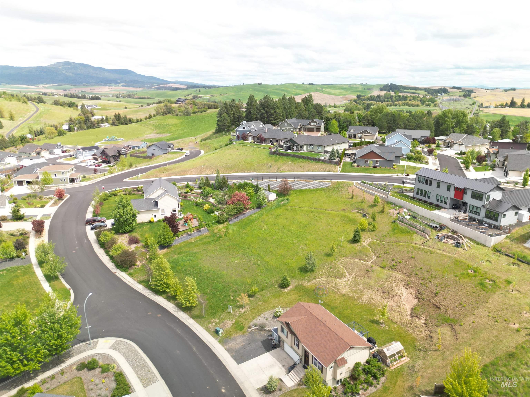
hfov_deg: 71.6
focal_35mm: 24
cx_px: 265
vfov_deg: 56.8
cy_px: 198
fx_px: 367
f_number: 1.7
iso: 100
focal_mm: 6.72
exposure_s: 1/100
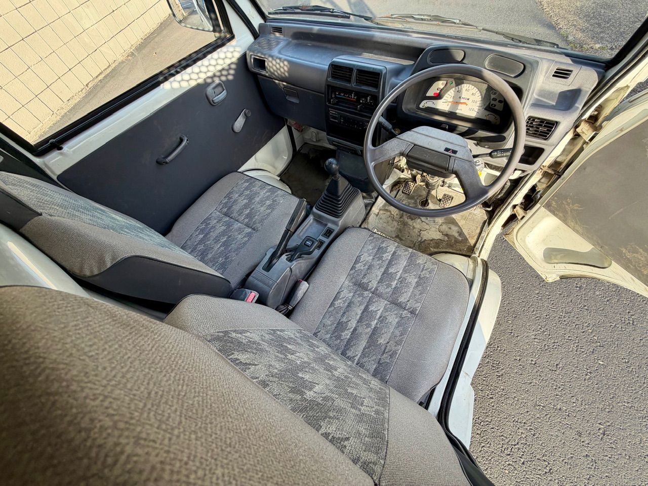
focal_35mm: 14
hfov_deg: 102.1
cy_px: 243
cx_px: 324
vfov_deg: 85.7
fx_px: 262
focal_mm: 2.22
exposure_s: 1/145
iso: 40
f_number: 2.2
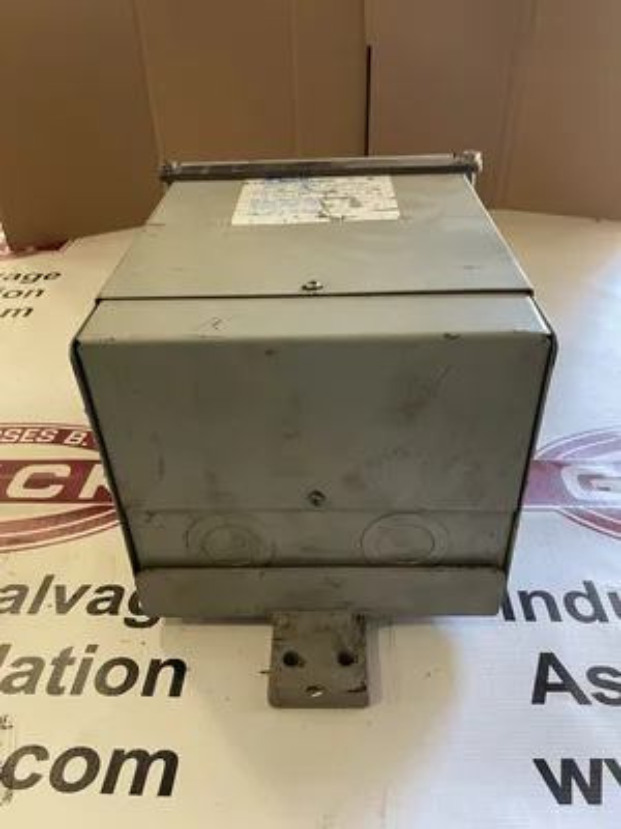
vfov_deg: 67.3
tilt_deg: -34.0
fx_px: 622
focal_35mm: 26
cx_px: 310
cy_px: 414
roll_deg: +1.7
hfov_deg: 53.1
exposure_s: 1/60
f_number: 1.6
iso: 200
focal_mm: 4.2
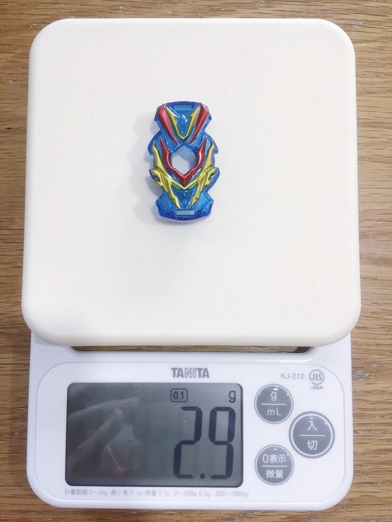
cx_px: 196
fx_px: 438
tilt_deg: -85.2
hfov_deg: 48.2
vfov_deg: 61.7
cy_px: 261
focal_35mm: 29
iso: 40
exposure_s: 1/30
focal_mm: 4.15
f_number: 2.2
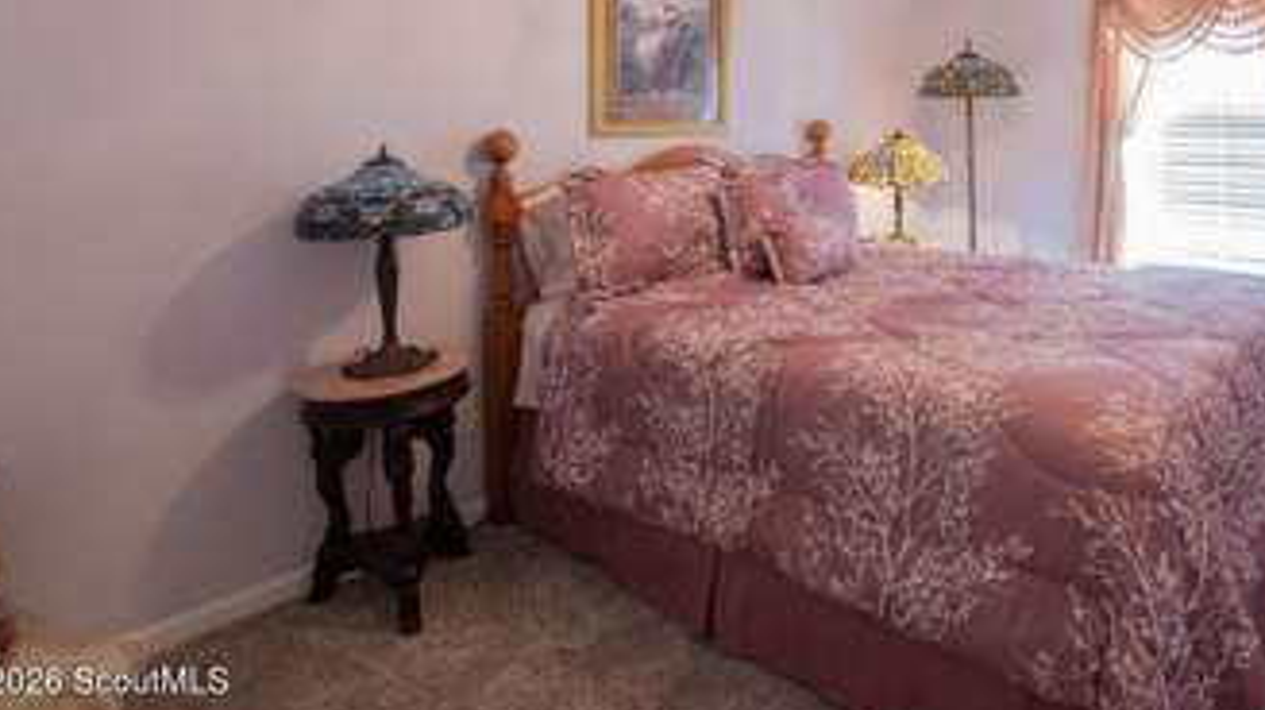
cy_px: 120
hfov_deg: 75.3
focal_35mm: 23
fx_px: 771
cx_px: 879
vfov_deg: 46.2
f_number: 9
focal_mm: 10
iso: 1250
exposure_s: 1/13
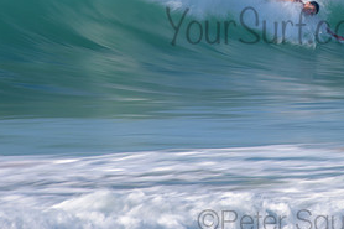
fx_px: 9979
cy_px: 15
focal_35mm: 1045
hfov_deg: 2.0
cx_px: 293
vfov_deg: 1.3
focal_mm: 500
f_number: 11
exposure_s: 1/13
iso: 31
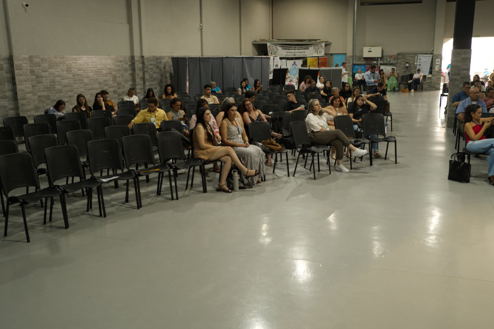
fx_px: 494
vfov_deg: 36.9
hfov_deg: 53.1
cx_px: 253
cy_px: 165
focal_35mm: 36
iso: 2000
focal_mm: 35
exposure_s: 1/100
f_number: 2.5
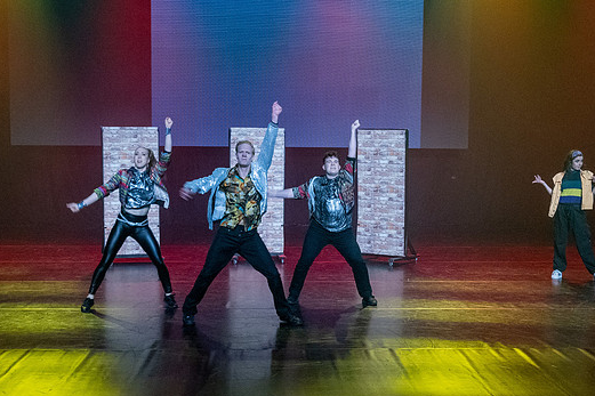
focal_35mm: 59
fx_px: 975
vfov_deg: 22.9
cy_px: 241
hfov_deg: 33.9
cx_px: 305
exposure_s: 1/100
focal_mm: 24
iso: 2500
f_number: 4
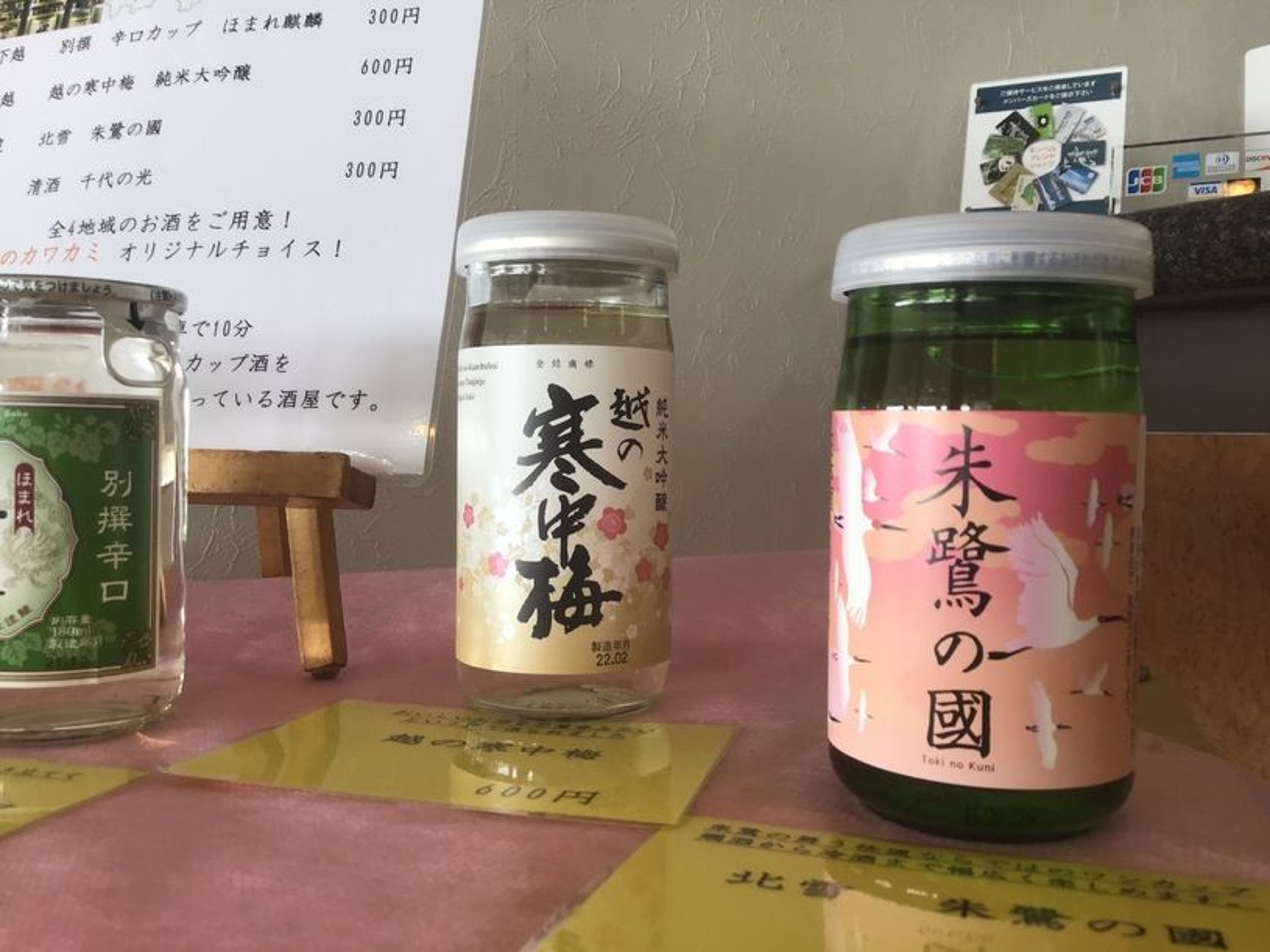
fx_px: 1137
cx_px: 635
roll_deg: -0.4
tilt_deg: -3.0
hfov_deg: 58.4
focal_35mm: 31
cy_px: 476
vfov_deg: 45.4
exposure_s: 1/60
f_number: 2.4
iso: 25
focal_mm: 3.3
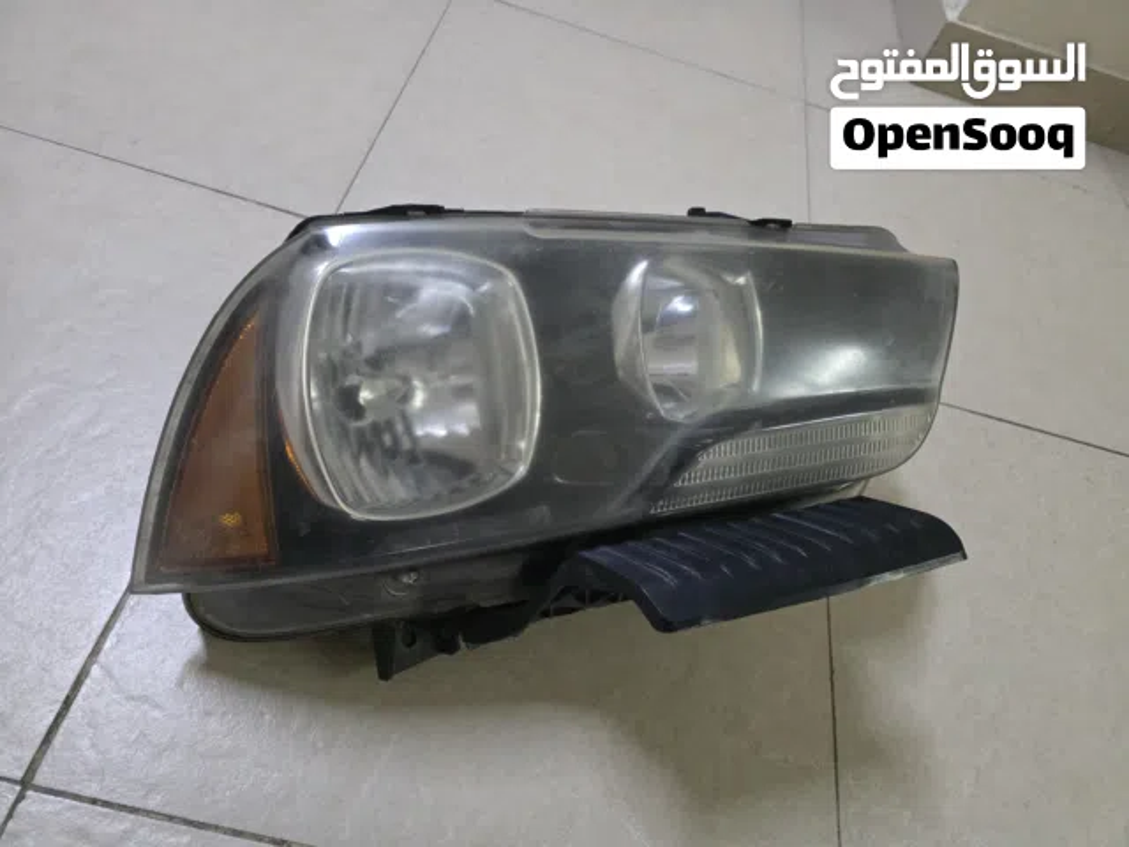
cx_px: 564
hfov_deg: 73.9
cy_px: 424
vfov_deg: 58.9
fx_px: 750
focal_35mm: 23
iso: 2000
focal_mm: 6.3
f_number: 1.7
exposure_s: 1/100
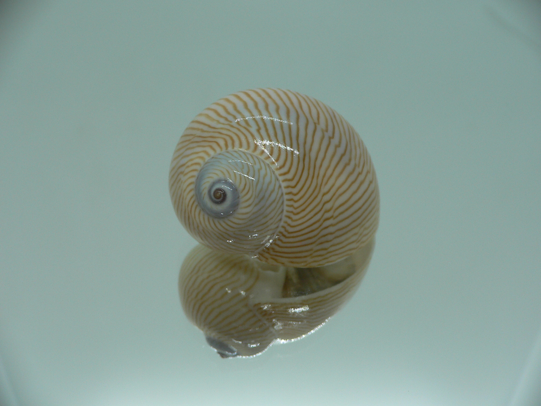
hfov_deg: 52.6
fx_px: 547
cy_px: 203
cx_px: 270
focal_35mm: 35
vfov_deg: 40.7
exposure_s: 1/60
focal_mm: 4.6
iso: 80
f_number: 2.8
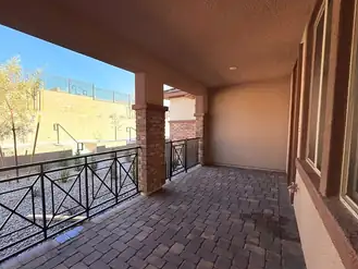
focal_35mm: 17
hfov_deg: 89.9
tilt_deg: -2.9
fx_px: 176
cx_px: 144
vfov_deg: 74.7
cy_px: 142
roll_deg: +0.7
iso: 50
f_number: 2.2
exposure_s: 1/1105
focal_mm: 2.22
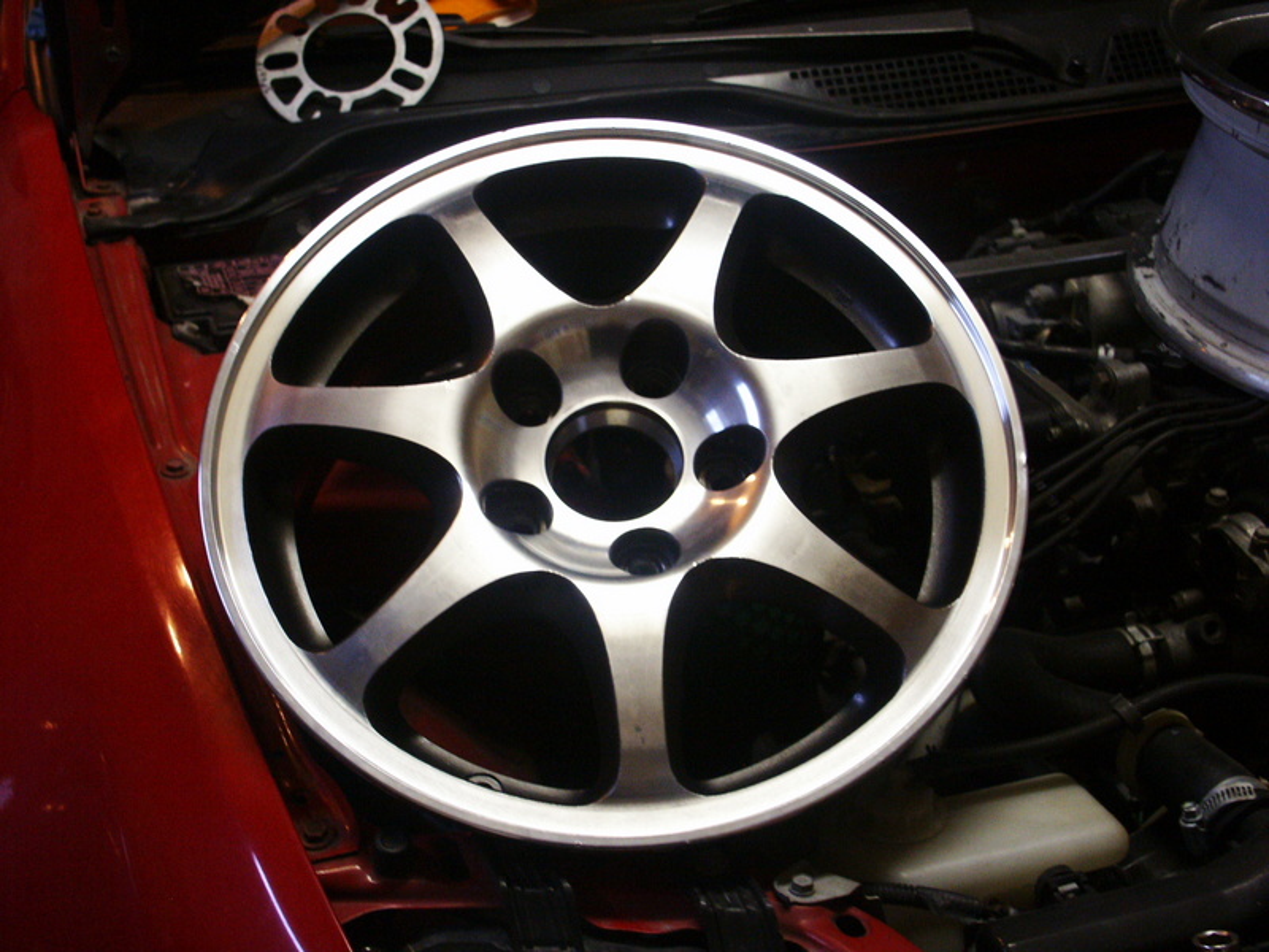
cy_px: 476
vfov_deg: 22.9
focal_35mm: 64
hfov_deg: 30.3
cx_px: 634
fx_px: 2346
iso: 200
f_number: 3.5
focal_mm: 15.82
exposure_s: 1/30
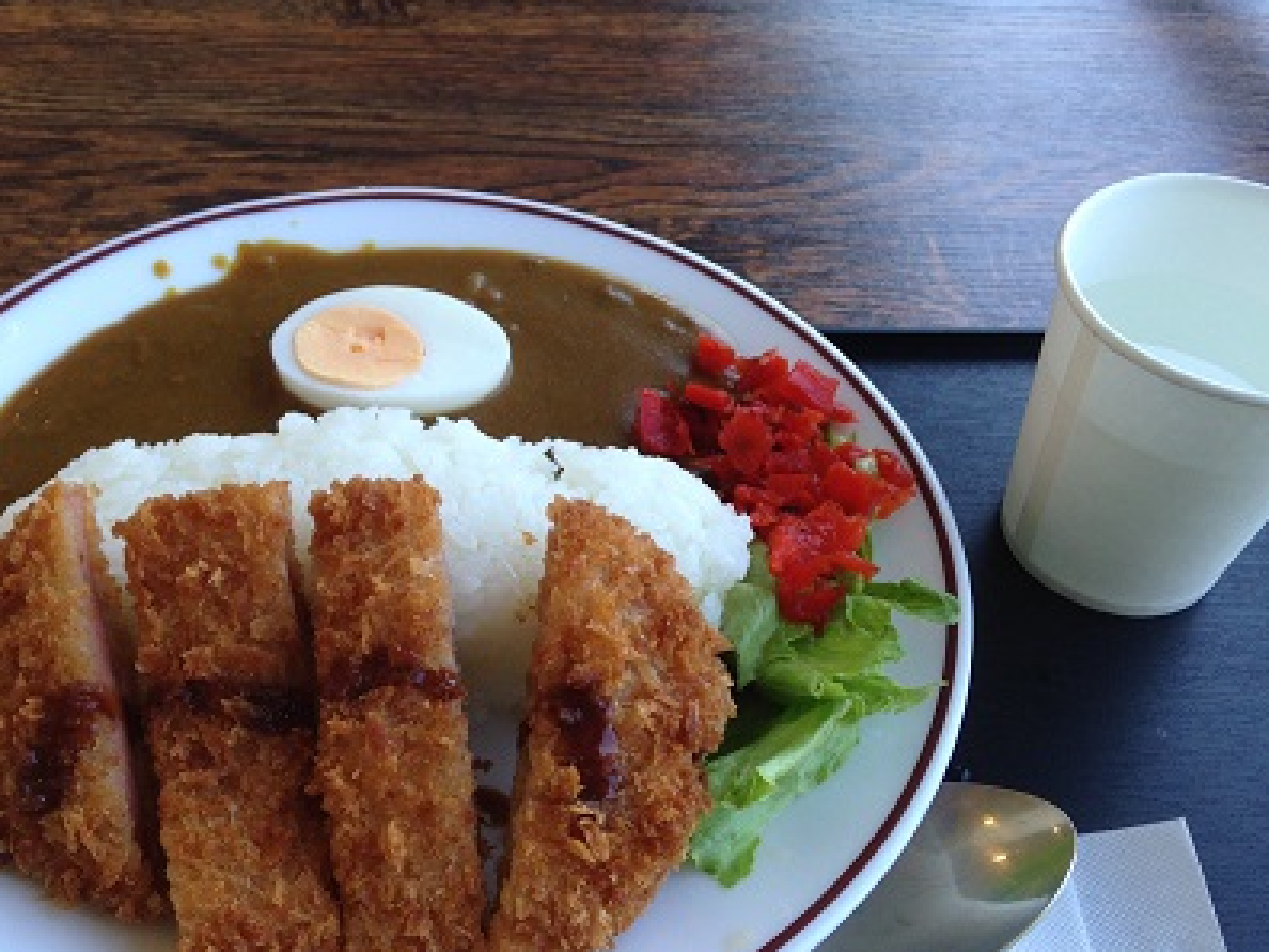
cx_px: 538
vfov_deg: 35.9
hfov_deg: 46.6
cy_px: 551
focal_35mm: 40
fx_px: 1466
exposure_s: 1/120
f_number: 2.4
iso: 80
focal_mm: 4.12
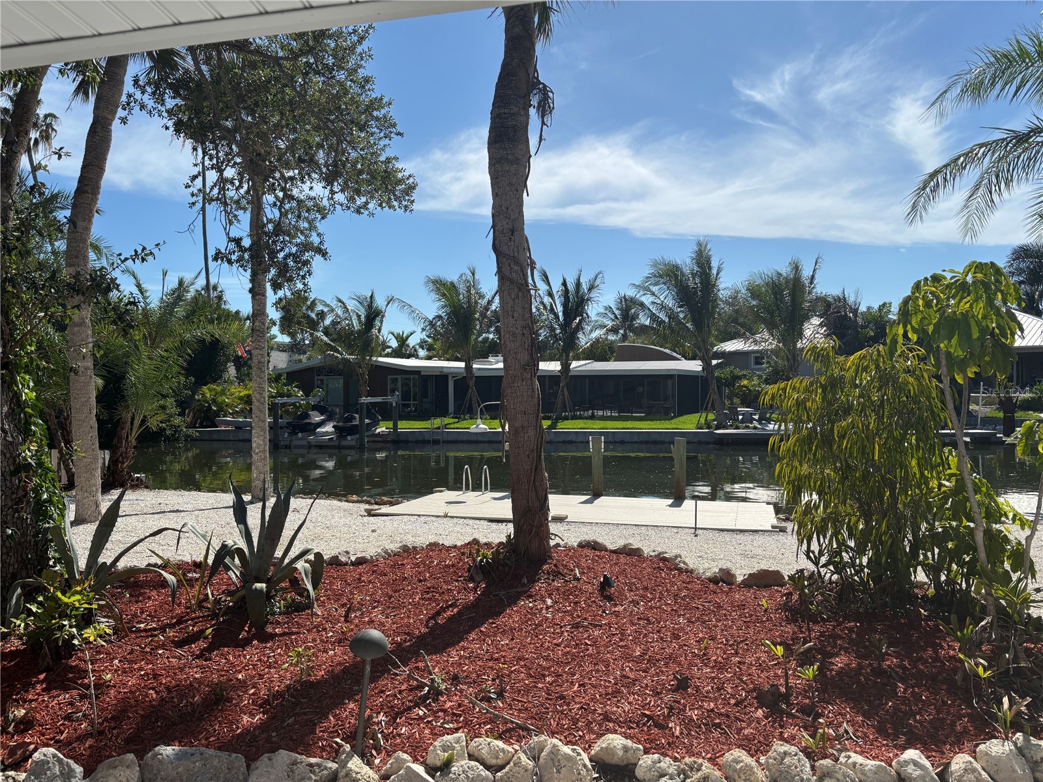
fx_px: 783
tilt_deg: +0.3
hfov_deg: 67.3
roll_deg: +0.7
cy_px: 391
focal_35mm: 26
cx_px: 522
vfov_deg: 53.1
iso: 50
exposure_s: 1/5618
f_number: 1.6
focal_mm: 5.96
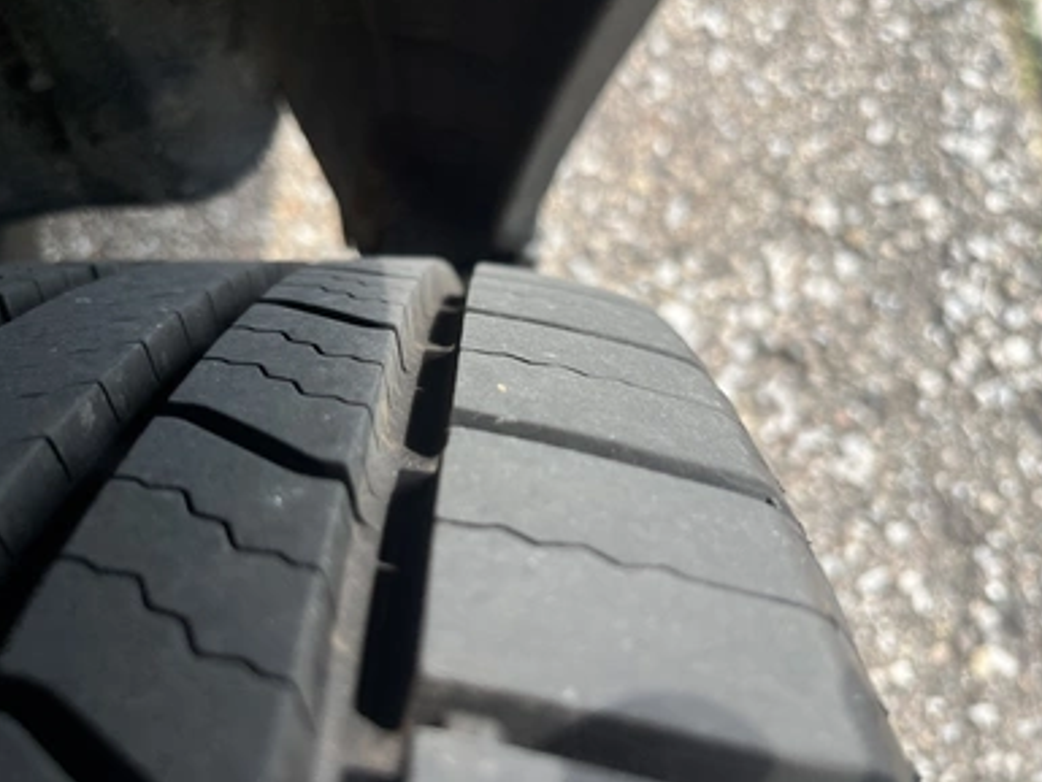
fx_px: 813
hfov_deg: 65.3
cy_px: 387
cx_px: 520
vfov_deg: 51.4
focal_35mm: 27
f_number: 1.6
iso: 50
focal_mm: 5.1
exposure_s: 1/951
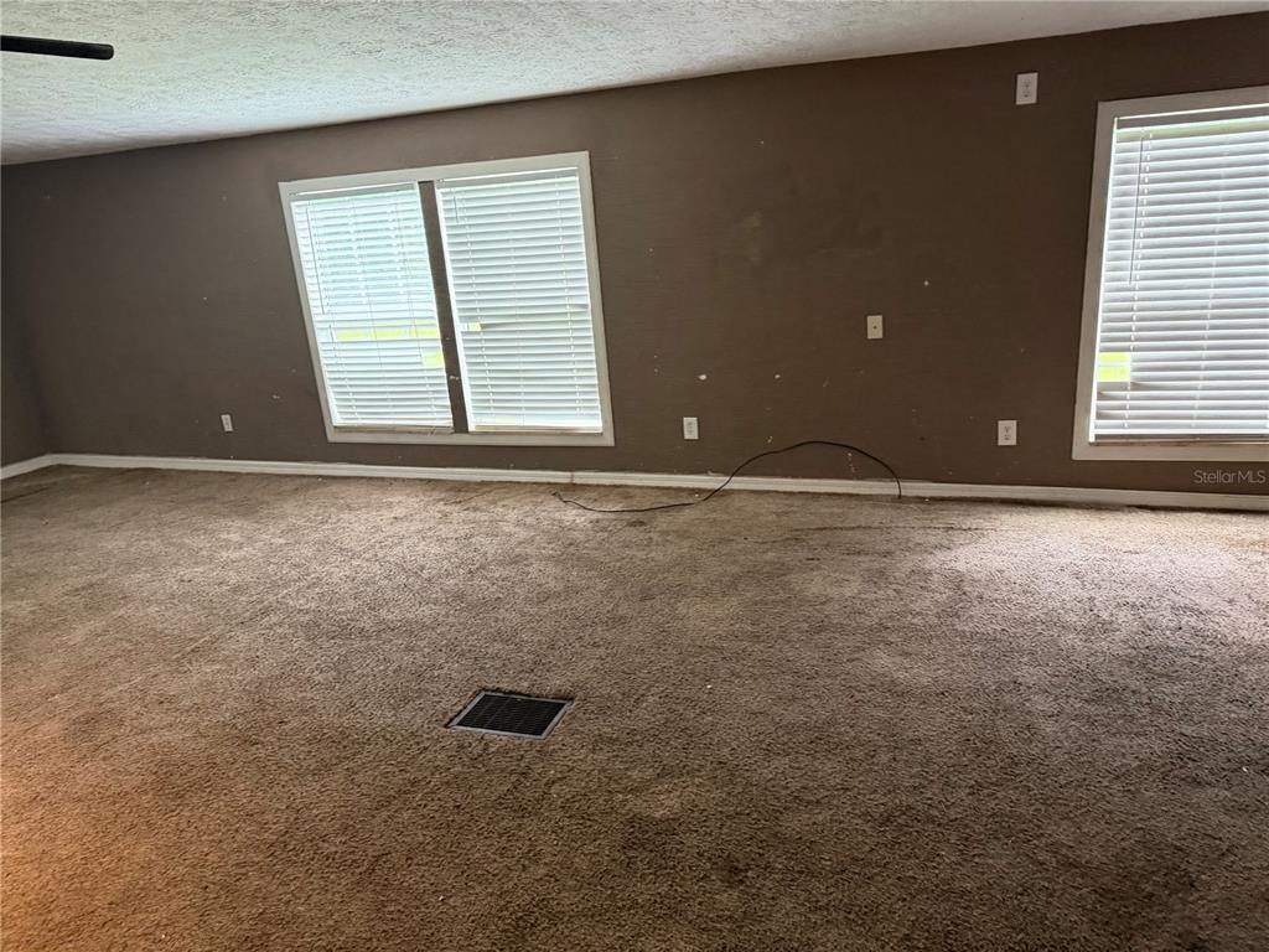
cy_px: 476
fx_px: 880
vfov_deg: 56.8
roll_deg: +5.7
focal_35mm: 24
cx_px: 634
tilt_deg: -19.5
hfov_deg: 71.6
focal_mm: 6.76
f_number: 1.78
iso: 500
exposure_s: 1/60
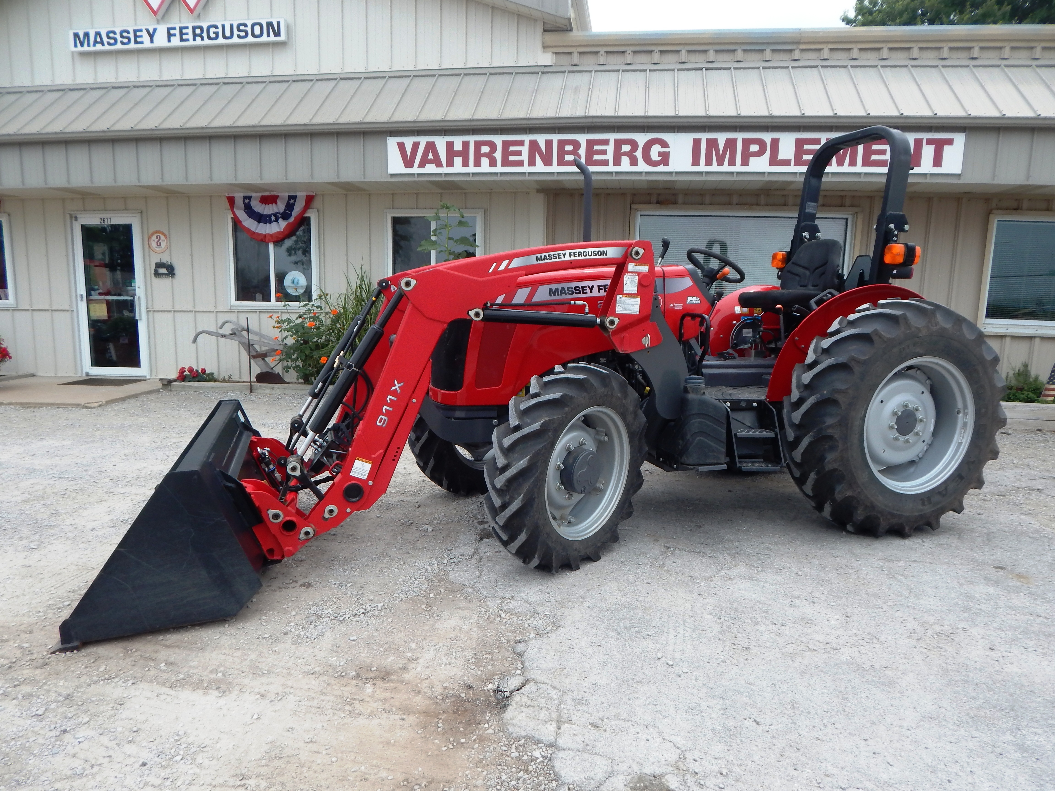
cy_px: 396
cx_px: 528
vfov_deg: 61.1
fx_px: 670
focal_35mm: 22
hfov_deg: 76.4
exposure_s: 1/800
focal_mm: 4
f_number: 3
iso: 125
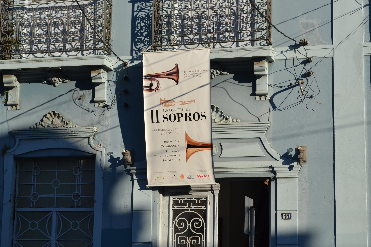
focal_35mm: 82
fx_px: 850
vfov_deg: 16.6
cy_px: 124
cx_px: 186
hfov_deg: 24.6
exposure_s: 1/250
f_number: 8
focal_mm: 55
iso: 100
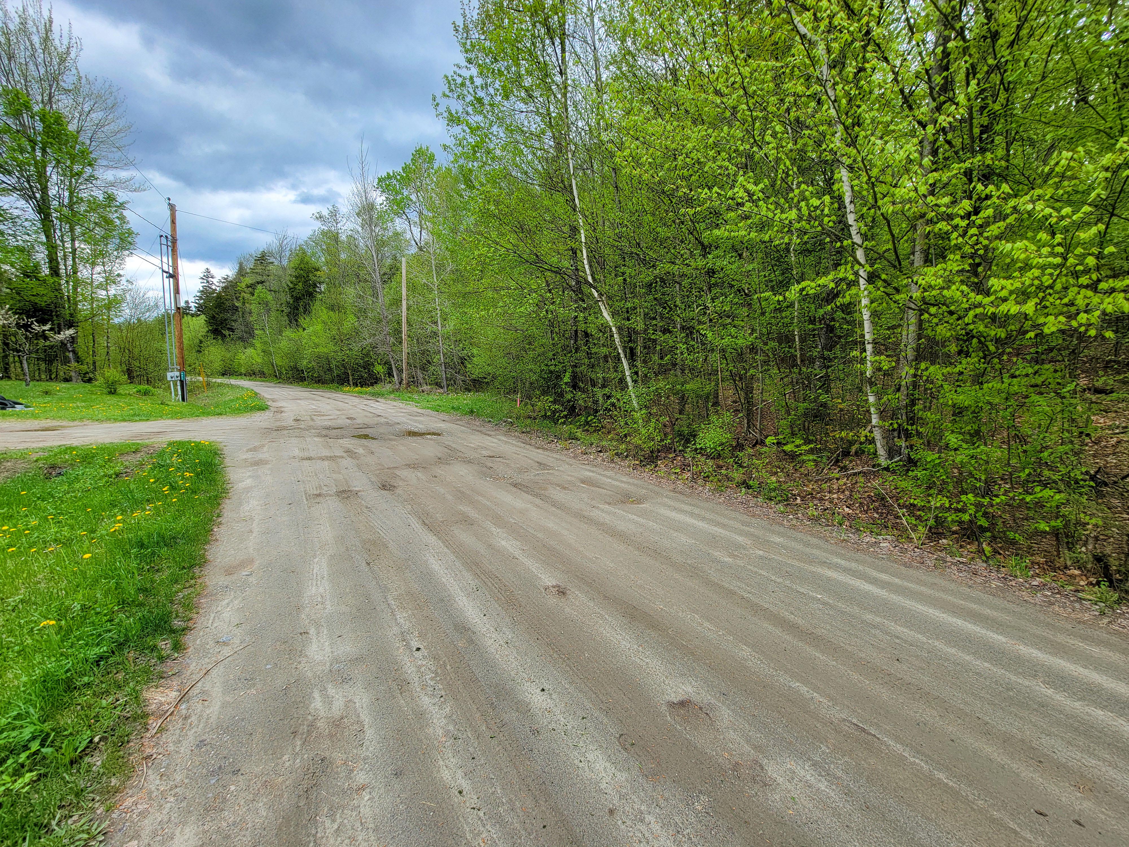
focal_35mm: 13
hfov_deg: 106.2
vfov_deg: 89.9
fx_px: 424
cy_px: 424
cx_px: 564
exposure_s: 1/400
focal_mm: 2.2
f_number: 2.2
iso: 50
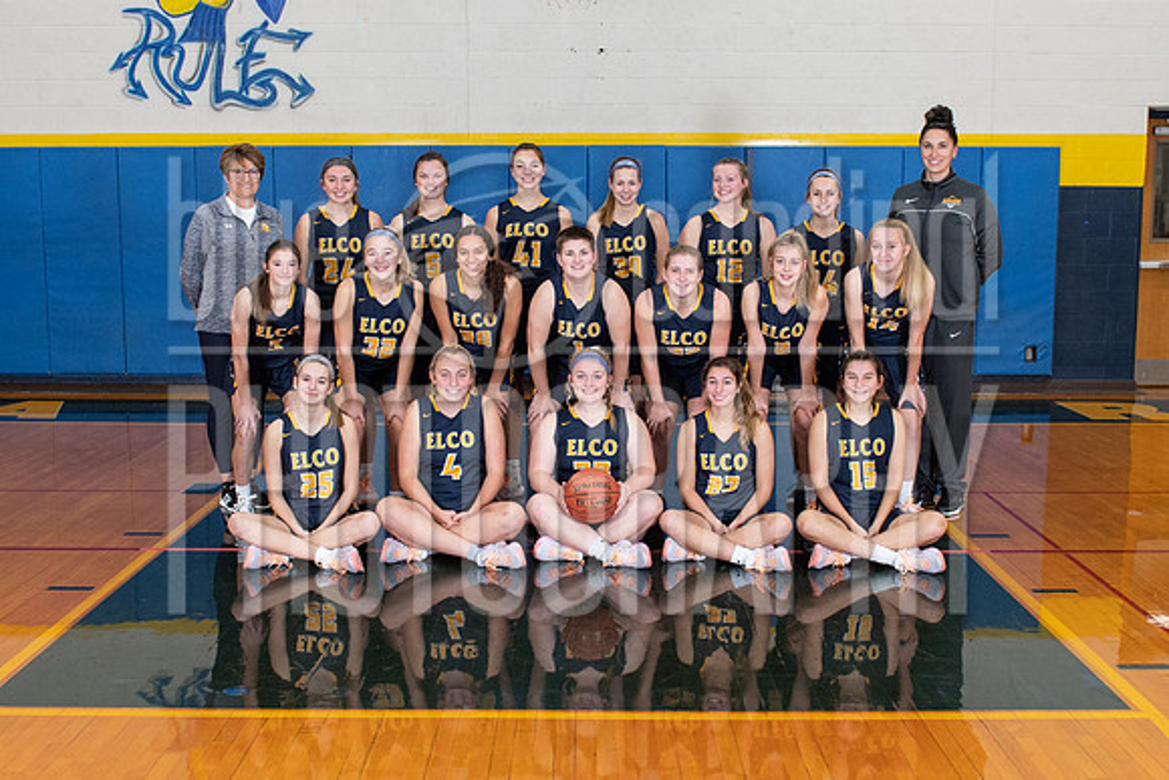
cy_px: 425
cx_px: 580
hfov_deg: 43.9
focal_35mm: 45
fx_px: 1450
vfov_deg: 30.1
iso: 1250
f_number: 5.6
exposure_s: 1/250
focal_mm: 24
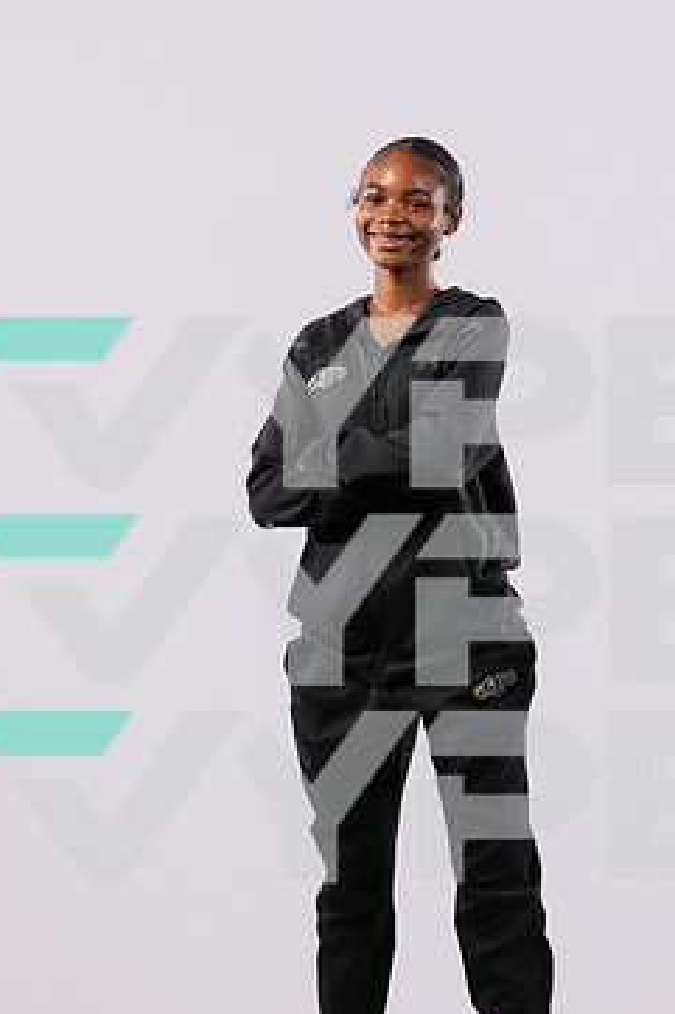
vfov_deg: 20.0
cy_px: 602
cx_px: 384
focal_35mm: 102
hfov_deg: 13.4
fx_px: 2871
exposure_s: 1/125
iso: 160
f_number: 11
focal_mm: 82
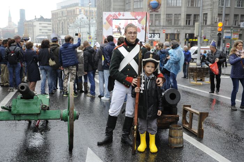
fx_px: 298
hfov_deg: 44.5
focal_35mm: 44
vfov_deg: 30.5
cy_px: 81
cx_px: 122
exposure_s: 1/200
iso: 400
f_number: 3.5
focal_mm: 44
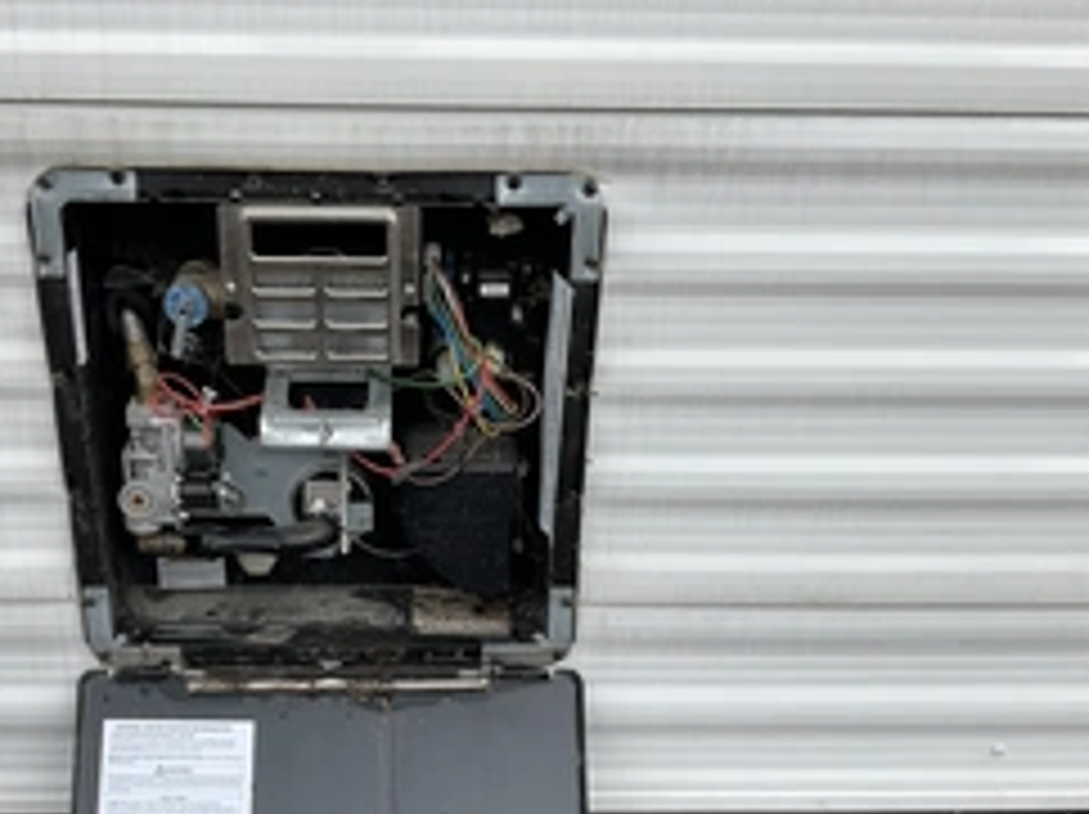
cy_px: 666
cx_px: 418
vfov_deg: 29.4
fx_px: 1509
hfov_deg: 39.5
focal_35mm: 48
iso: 25
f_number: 1.8
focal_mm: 3
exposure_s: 1/770
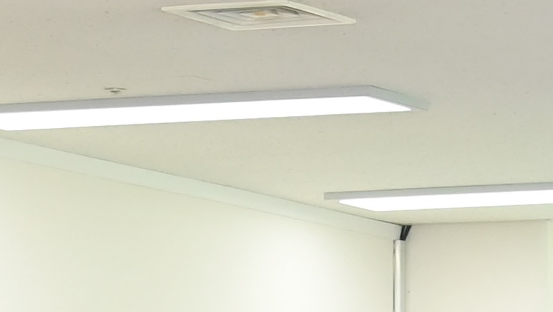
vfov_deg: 4.8
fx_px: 3461
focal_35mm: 236
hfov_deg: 9.0
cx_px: 623
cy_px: 1129
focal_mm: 34
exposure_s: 1/250
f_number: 6.3
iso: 2500
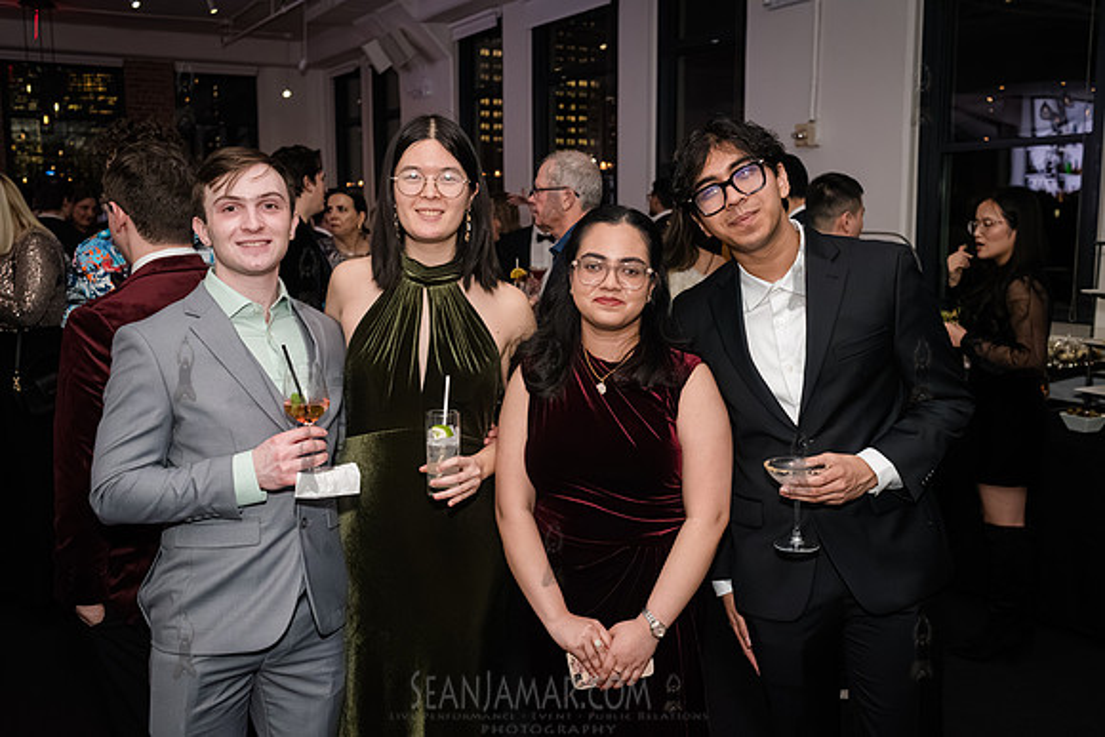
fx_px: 1078
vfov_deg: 37.8
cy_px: 368
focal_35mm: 35
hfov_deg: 54.3
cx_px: 552
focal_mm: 35
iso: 8000
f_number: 5
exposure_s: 1/400
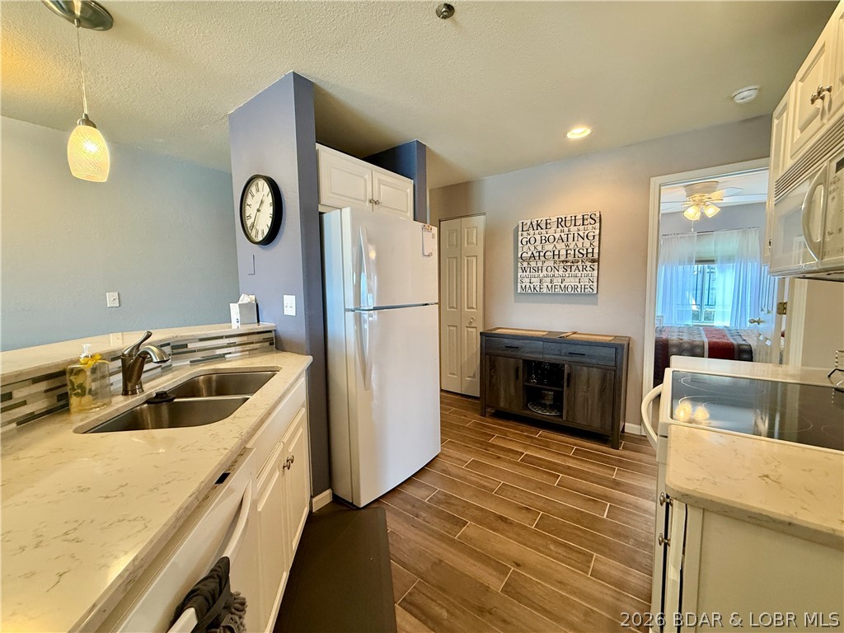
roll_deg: +1.1
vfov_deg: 85.7
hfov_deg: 102.1
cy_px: 316
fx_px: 341
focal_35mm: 14
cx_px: 422
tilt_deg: -4.6
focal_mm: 2.22
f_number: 2.2
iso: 320
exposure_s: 1/60
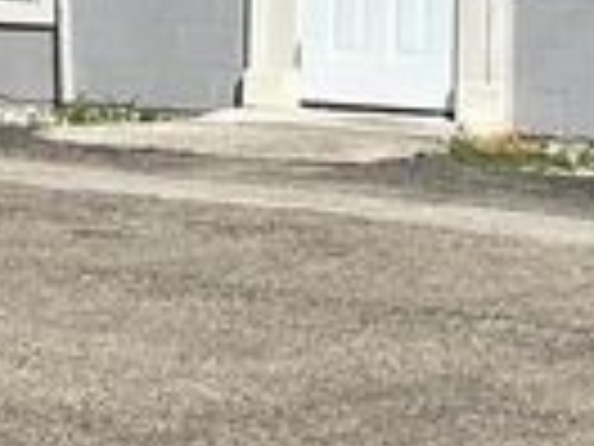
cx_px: 616
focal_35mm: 201
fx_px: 3449
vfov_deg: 7.3
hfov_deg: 9.8
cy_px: -239
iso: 50
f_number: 1.6
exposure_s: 1/5556
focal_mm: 5.1
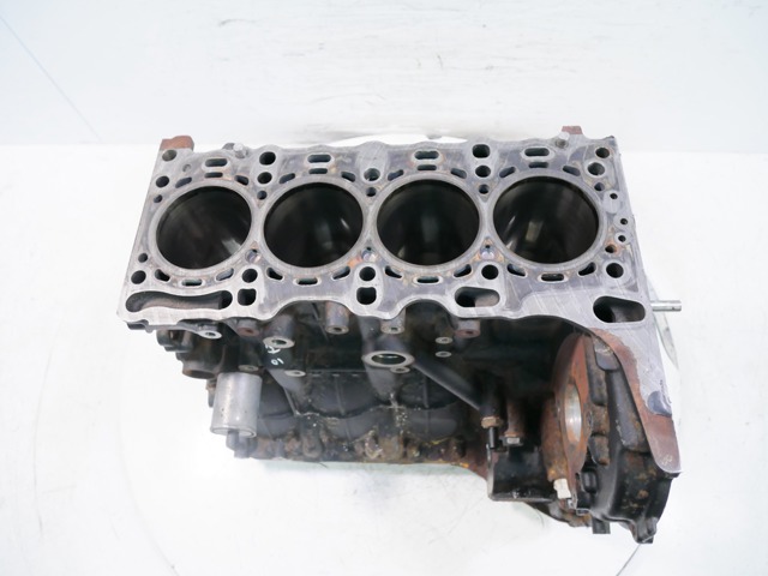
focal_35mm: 24
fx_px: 532
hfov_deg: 71.6
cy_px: 288
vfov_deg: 56.8
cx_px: 384
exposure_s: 1/60
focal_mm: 12
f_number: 3.5
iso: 500
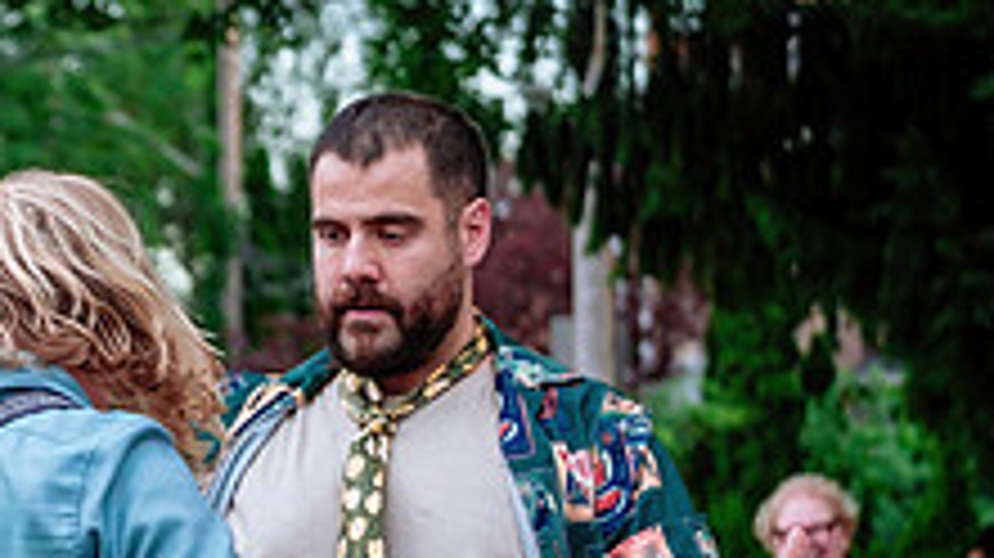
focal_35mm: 212
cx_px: -335
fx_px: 5584
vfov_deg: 5.7
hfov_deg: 10.0
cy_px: 542
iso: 500
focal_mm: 50
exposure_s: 1/250
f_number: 2.8
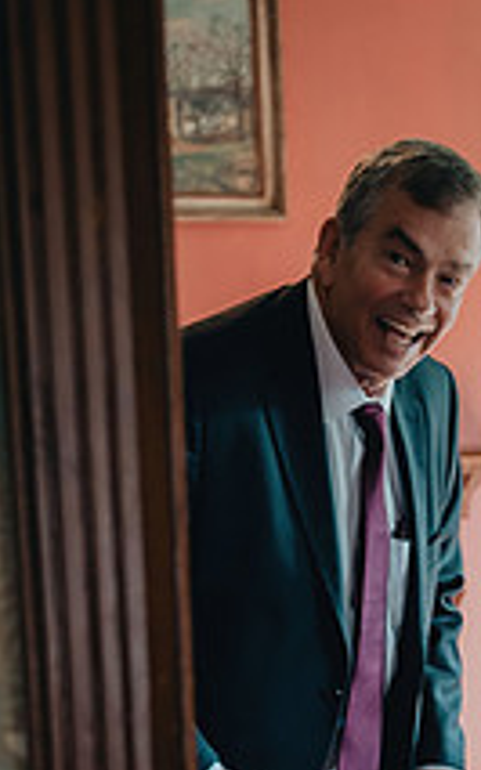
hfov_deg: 15.6
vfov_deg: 24.4
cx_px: 503
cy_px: 716
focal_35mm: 82
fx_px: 1721
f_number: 2.8
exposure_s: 1/100
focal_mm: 38
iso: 1250
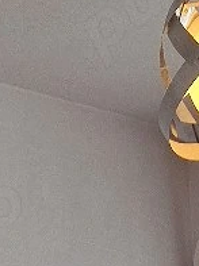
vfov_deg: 10.4
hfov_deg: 9.2
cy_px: 697
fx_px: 1200
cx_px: 317
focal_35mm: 156
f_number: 1.8
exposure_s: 1/182
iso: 64
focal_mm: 5.4
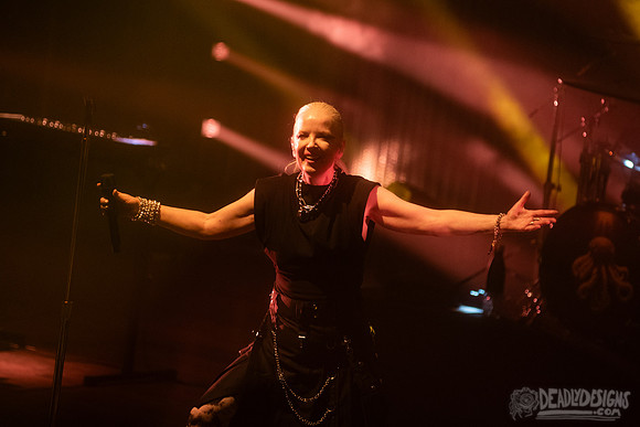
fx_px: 4415
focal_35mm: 248
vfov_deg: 5.5
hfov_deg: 8.3
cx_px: 356
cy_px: 162
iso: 2500
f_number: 4
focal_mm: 200
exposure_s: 1/320
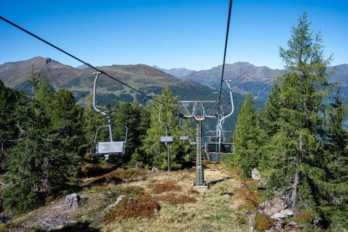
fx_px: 305
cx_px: 174
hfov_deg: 59.5
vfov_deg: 41.7
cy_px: 116
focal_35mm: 32
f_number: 4
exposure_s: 1/500
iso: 50
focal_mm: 31.5
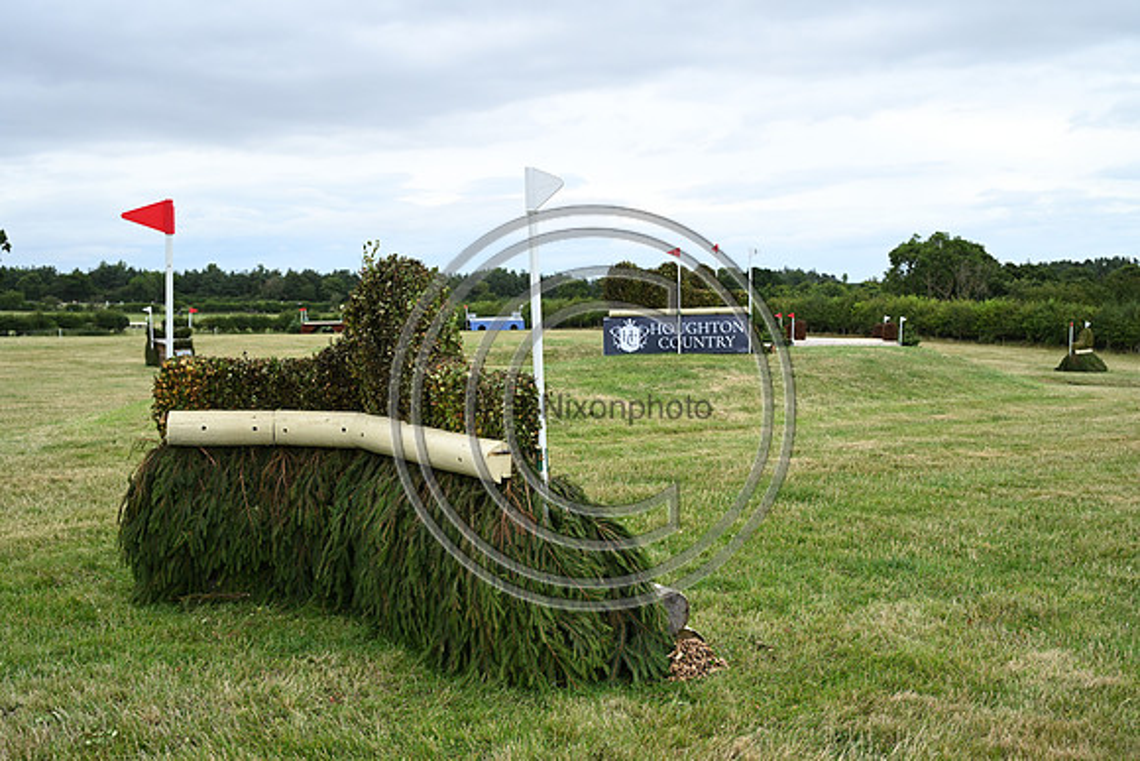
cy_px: 380
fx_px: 1267
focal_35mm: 40
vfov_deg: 33.4
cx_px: 570
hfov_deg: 48.4
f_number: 5
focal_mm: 40
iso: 800
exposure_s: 1/800
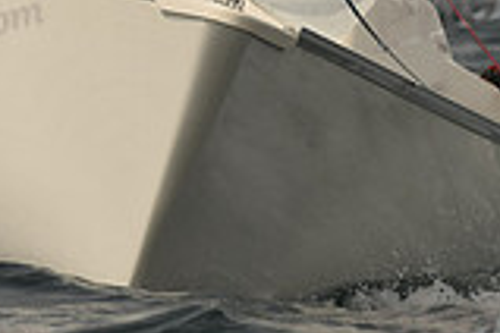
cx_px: 208
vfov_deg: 0.9
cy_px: -149
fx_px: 20304
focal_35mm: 1462
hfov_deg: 1.4
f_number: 8
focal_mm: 400
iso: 250
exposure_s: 1/1000
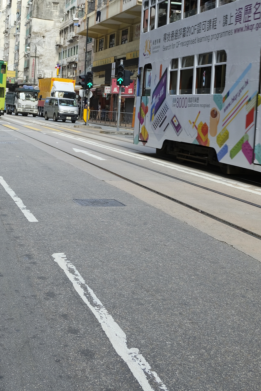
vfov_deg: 33.6
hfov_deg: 22.9
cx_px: 92
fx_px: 642
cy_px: 122
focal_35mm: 59
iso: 400
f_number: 7.1
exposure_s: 1/160
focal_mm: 27.1
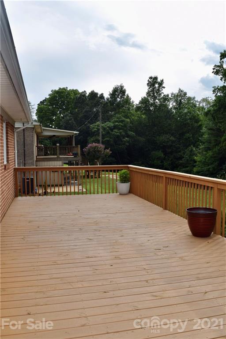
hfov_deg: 47.9
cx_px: 113
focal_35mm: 27
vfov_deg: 67.4
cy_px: 170
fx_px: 254
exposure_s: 1/200
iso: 100
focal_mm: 18
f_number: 7.1
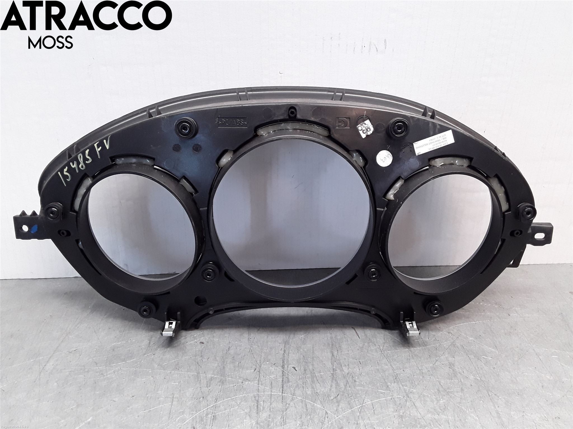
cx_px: 286
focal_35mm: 28
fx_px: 463
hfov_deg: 63.4
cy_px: 214
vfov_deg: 49.7
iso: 100
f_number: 1.9
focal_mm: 2.91
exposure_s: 1/100
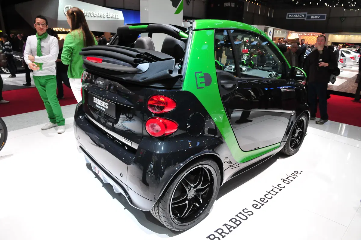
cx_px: 180
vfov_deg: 53.0
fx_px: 240
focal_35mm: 24
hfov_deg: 73.8
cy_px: 120
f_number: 8
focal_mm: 16
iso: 800
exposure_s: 1/125
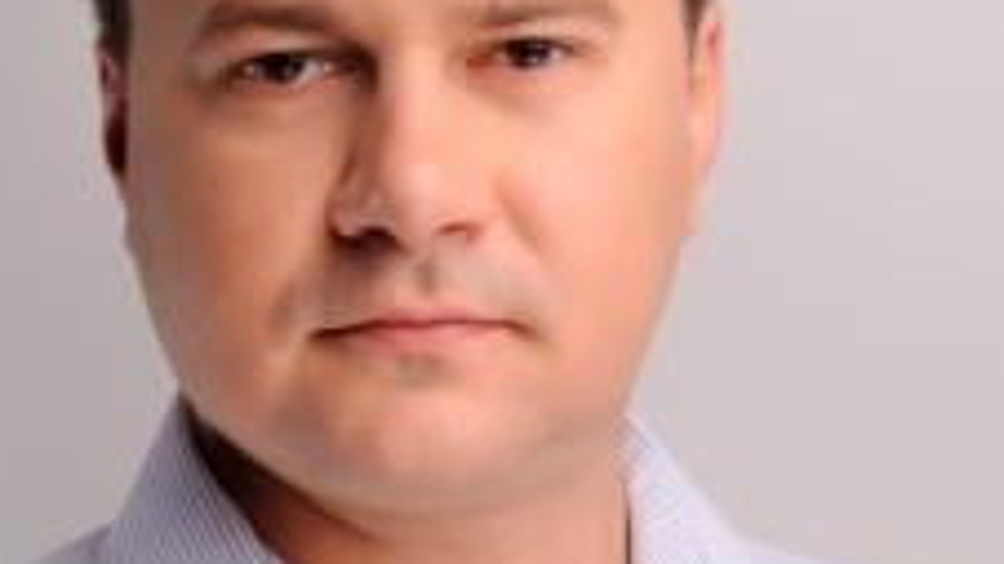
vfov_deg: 6.9
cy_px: 377
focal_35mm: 176
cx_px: 347
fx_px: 4684
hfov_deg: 12.2
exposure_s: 1/160
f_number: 8
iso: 200
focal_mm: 85
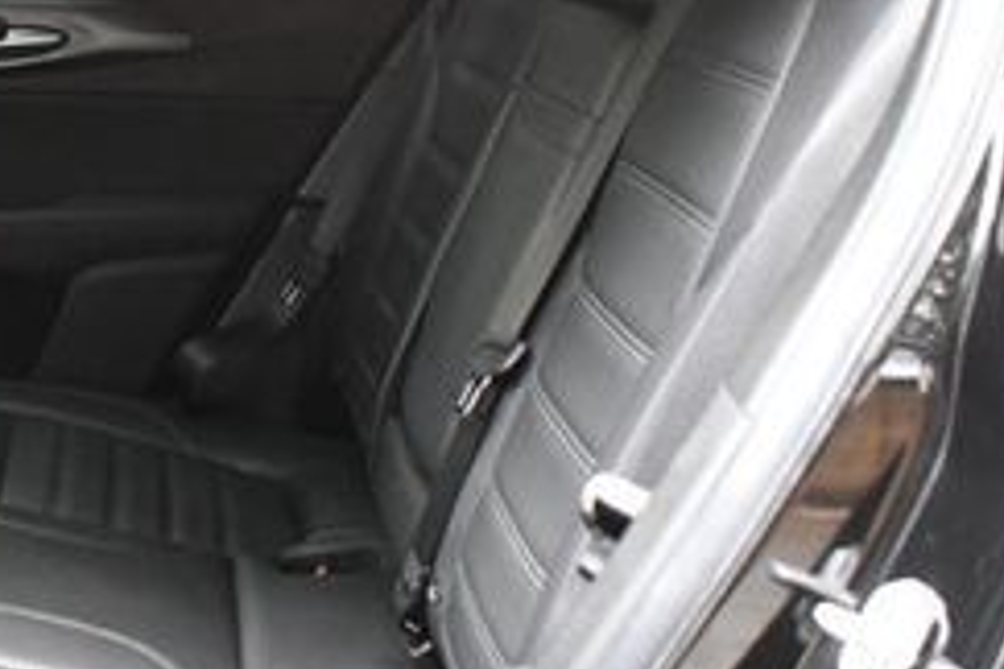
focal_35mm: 71
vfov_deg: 19.2
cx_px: 74
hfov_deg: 27.3
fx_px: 1980
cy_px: 314
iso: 3200
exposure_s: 1/100
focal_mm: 18
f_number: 3.5
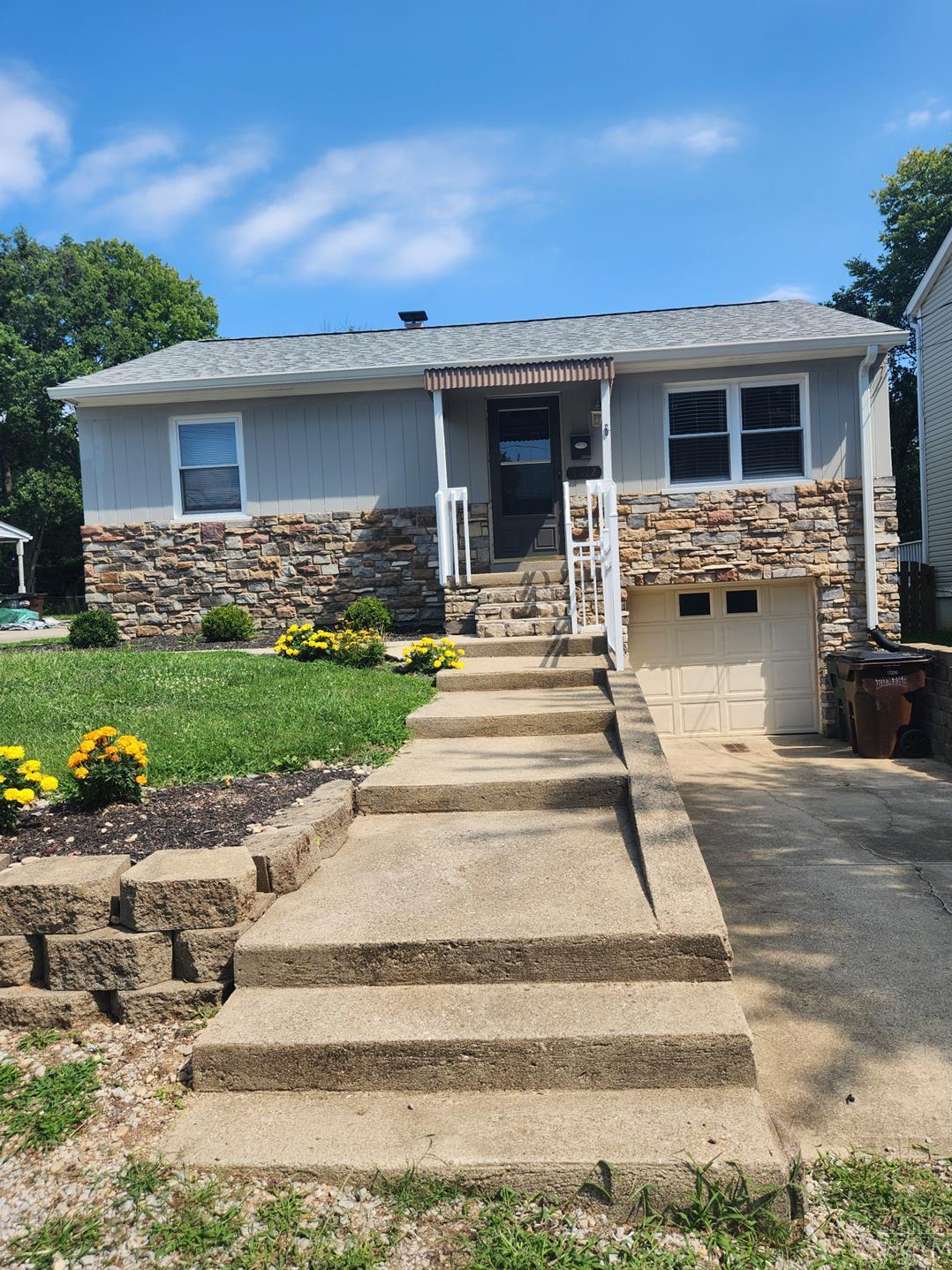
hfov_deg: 56.8
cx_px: 495
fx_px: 880
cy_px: 615
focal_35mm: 24
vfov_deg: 71.6
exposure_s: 1/1022
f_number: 1.8
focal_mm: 5.4
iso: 20
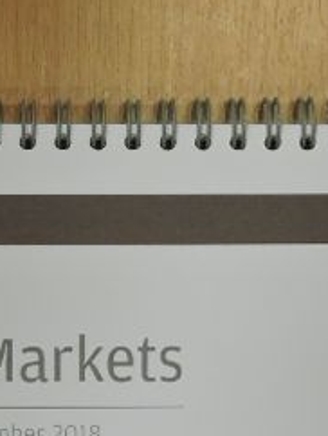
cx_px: 47
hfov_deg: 11.2
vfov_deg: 14.9
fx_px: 1665
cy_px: 137
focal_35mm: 132
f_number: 4
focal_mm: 9
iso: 640
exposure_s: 1/60
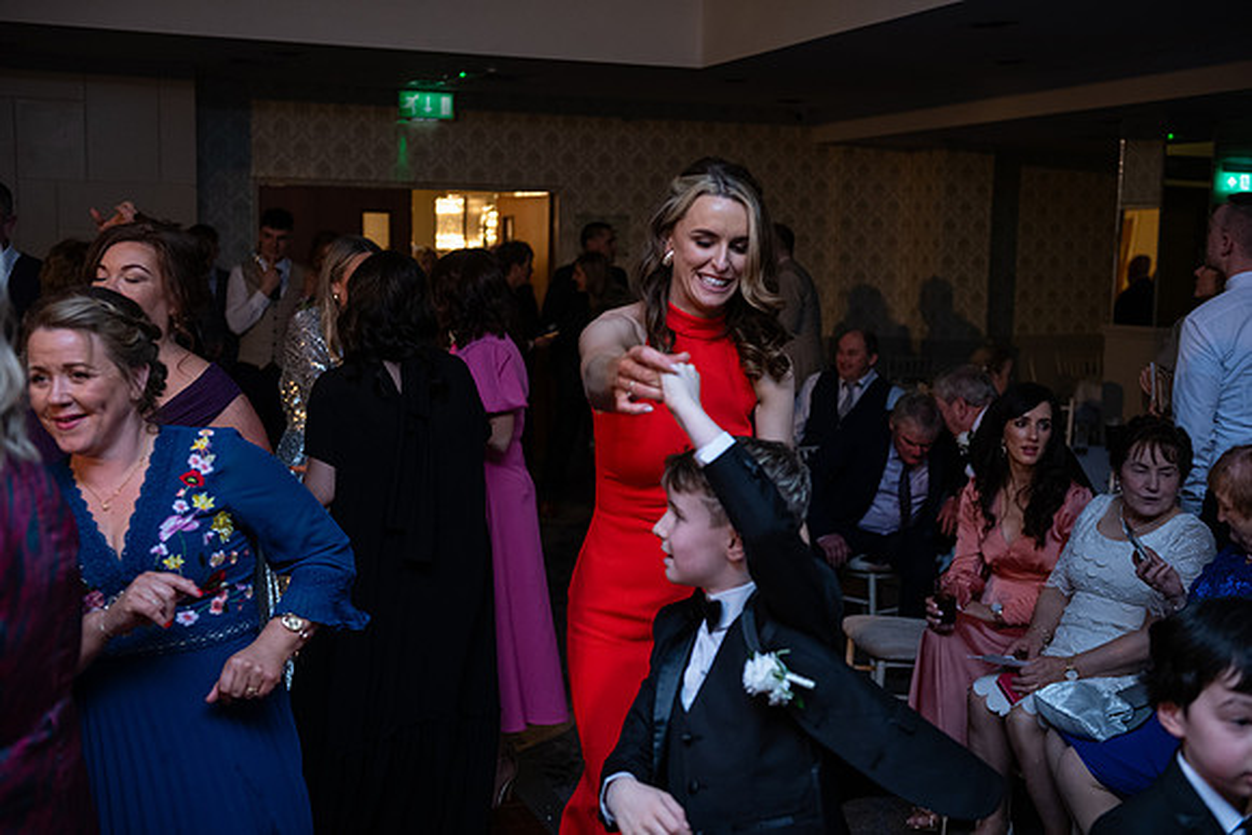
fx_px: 1565
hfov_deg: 43.6
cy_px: 418
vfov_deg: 29.9
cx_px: 626
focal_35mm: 45
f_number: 3.5
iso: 1000
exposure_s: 1/160
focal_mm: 45
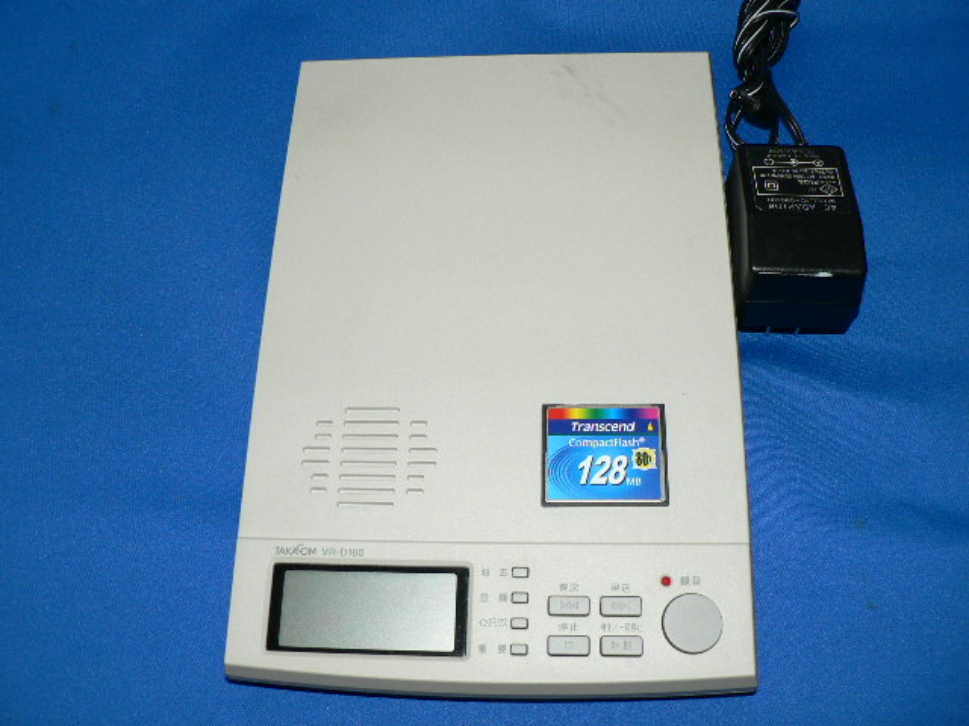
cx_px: 484
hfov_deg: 51.4
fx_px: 1008
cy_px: 363
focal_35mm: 36
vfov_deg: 39.7
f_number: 2.8
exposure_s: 1/60
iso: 100
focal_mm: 6
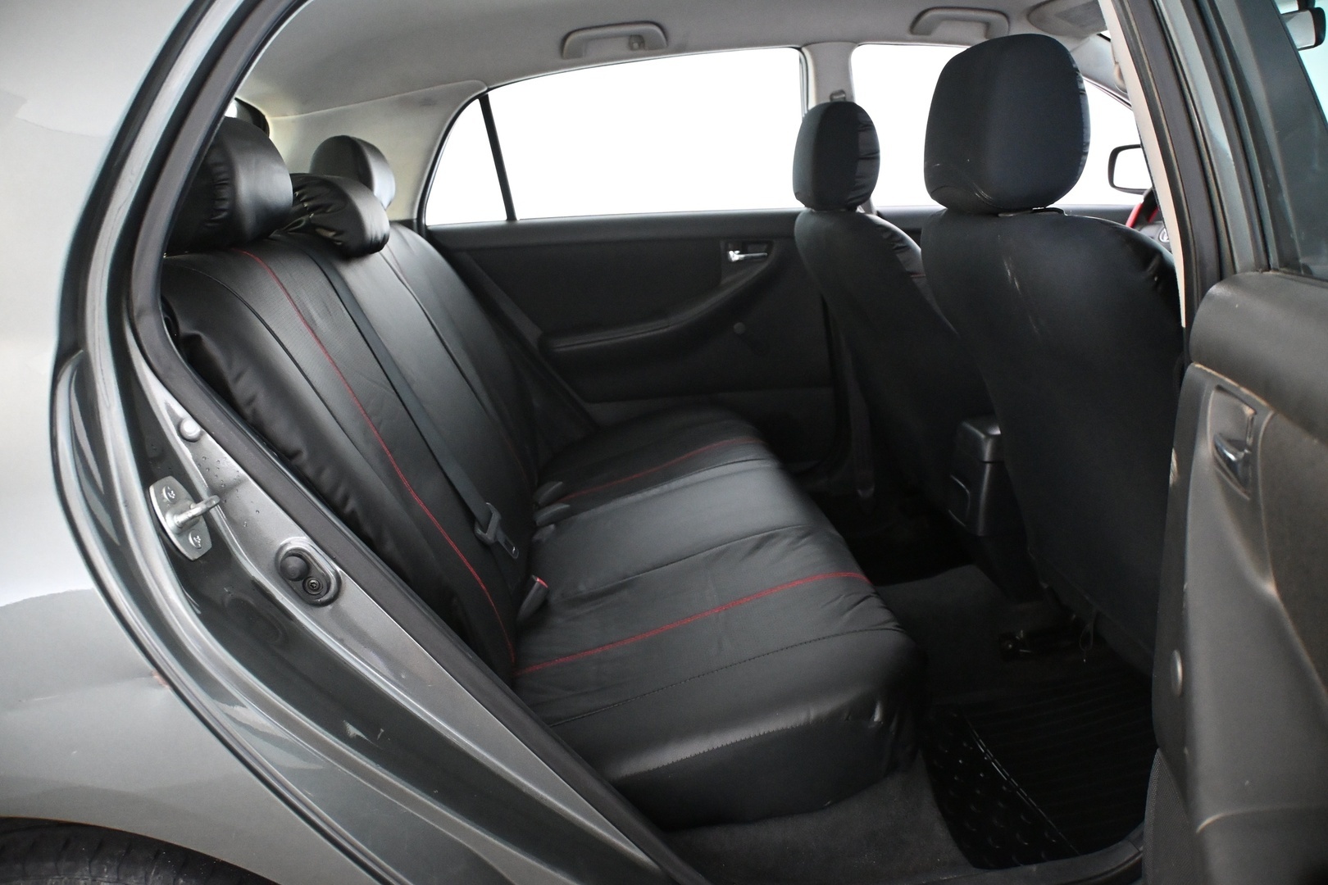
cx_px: 664
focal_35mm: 46
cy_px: 442
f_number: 4.8
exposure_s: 1/60
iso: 4500
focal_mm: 30.5
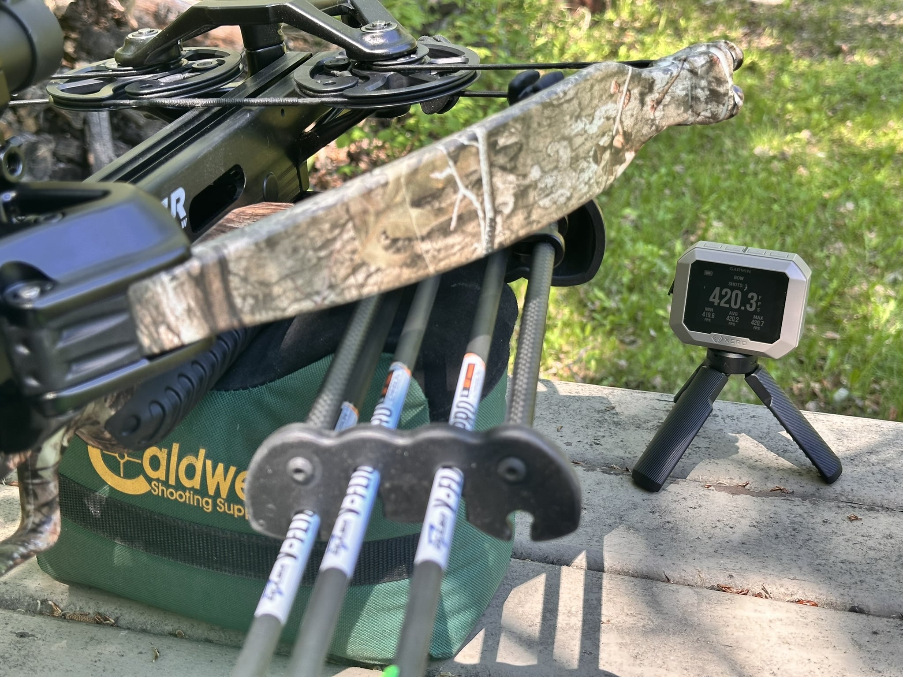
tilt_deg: -28.0
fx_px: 1252
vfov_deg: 30.3
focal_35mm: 48
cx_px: 452
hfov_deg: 39.7
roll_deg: +0.8
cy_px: 338
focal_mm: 6.86
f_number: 1.78
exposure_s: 1/241
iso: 50
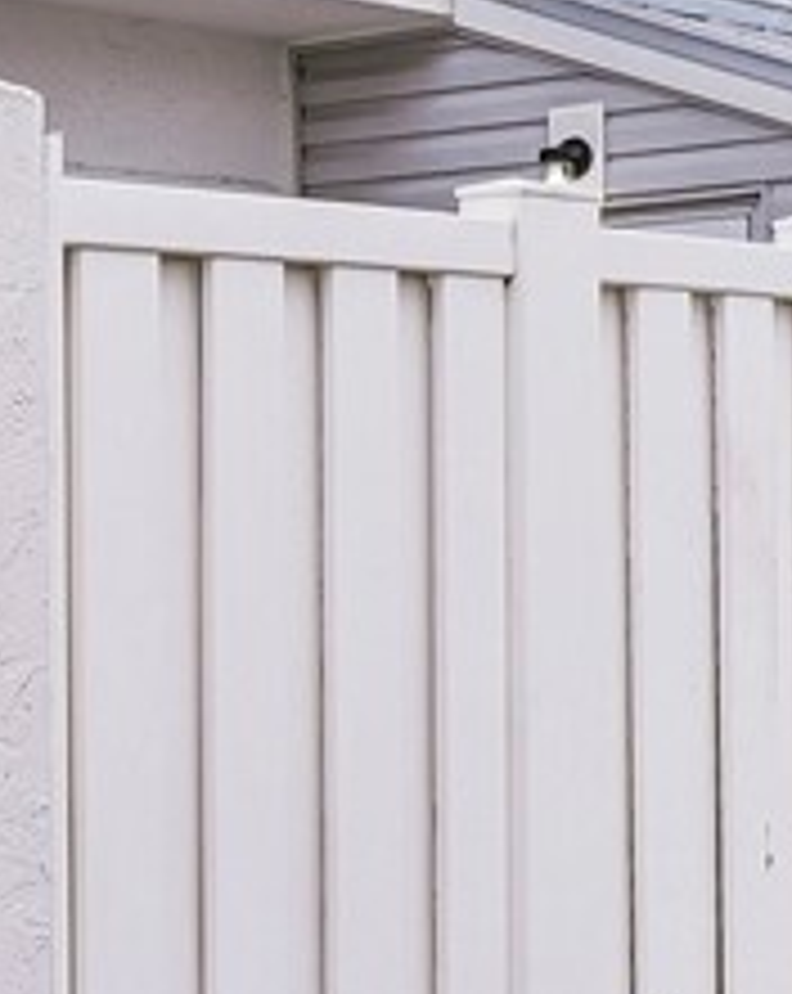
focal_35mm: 97
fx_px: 2850
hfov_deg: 15.7
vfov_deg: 18.9
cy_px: -155
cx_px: 176
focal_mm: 14
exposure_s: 1/160
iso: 50
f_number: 8
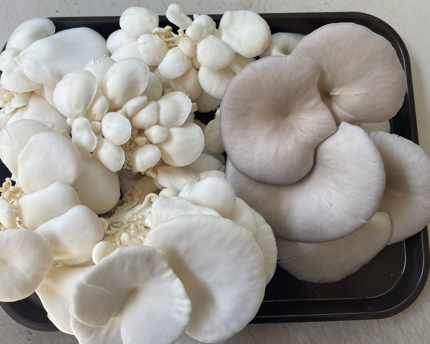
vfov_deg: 51.5
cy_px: 173
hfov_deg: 62.1
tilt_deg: -84.4
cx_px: 198
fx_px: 356
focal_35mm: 28
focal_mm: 4.2
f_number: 1.6
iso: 32
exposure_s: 1/130
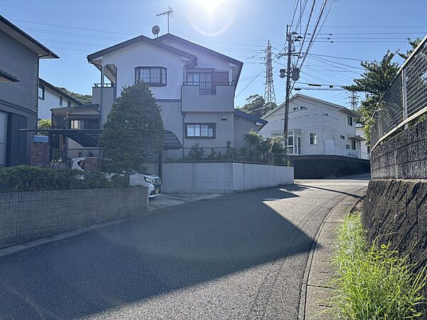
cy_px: 160
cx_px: 214
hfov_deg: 67.3
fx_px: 321
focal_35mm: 26
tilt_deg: +4.7
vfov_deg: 53.1
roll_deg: +0.3
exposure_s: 1/1949
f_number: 1.6
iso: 50
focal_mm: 5.96
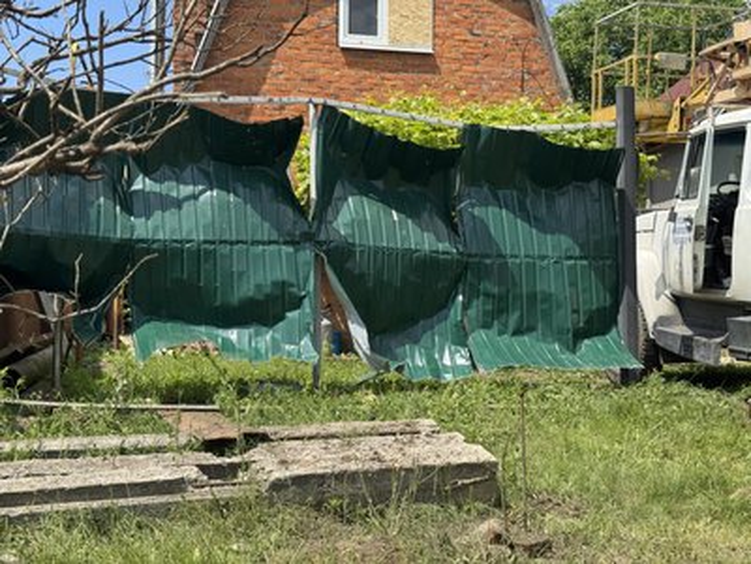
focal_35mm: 48
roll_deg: -0.5
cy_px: 282
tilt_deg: +4.0
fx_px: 1041
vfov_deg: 30.3
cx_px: 376
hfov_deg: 39.7
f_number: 1.78
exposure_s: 1/2513
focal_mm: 6.76
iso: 64
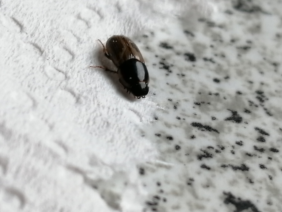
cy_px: 106
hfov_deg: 18.9
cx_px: 141
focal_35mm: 104
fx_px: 847
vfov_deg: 14.2
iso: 64
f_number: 1.8
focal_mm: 3.46
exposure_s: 1/33.3
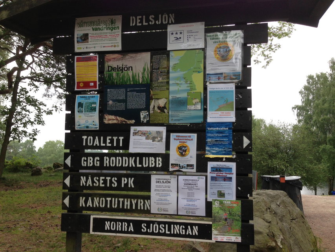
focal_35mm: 33
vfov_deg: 43.0
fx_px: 319
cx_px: 168
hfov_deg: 55.3
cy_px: 126
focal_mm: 4.13
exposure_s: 1/194
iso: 50
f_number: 2.4
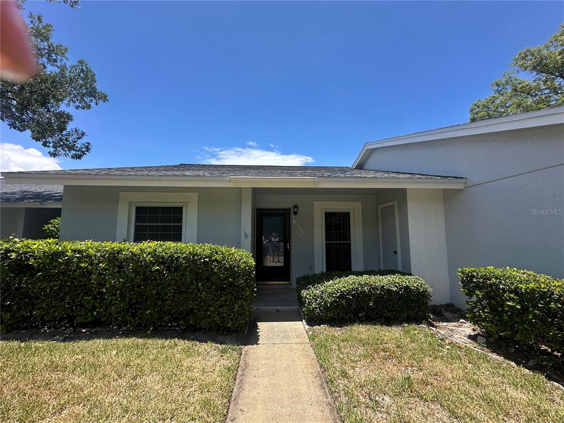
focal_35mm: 14
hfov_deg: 102.1
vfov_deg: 85.7
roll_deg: -0.2
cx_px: 282
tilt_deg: +5.0
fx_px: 228
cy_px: 212
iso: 40
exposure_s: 1/1171
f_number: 2.2
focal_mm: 2.22
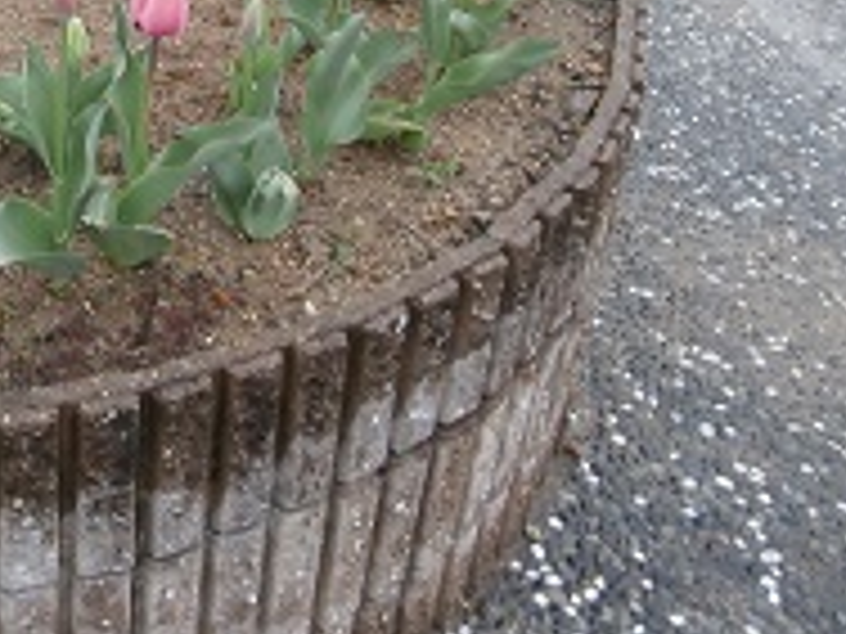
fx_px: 1246
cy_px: -18
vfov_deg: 26.8
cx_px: 63
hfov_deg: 35.0
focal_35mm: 51
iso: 125
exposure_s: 1/60
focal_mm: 4.2
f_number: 3
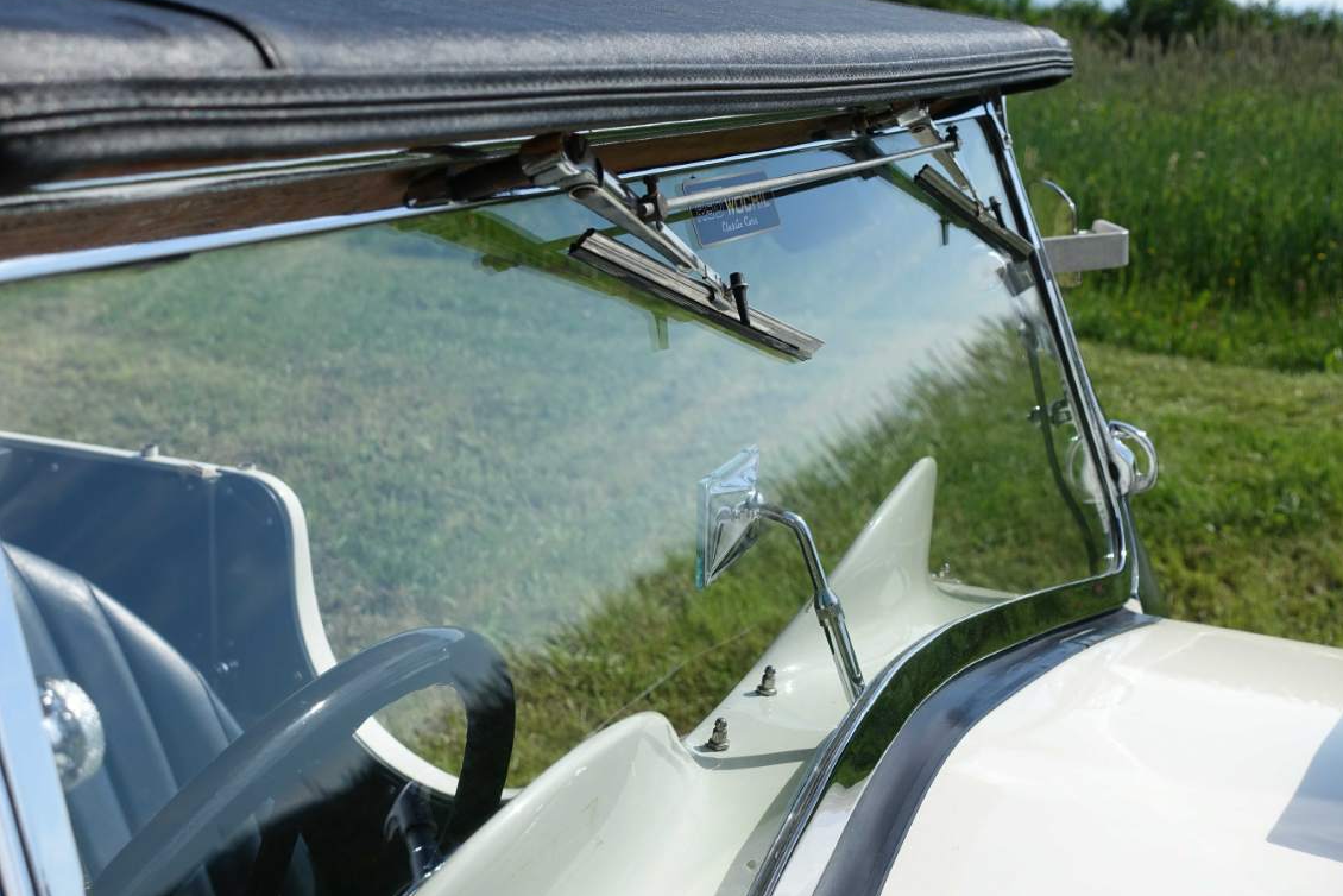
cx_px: 683
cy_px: 443
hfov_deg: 37.5
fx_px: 1978
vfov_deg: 25.5
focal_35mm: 53
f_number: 5
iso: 125
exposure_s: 1/800
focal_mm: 18.89
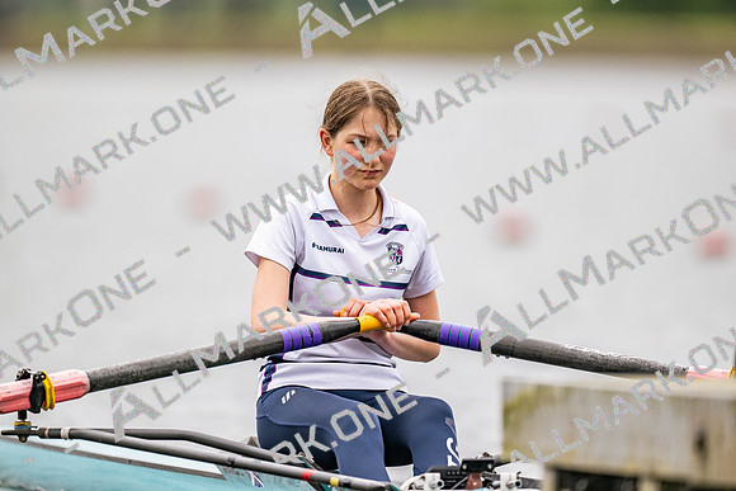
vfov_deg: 2.3
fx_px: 12269
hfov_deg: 3.4
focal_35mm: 600
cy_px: 246
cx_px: 368
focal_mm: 600
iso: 360
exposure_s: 1/2500
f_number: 4
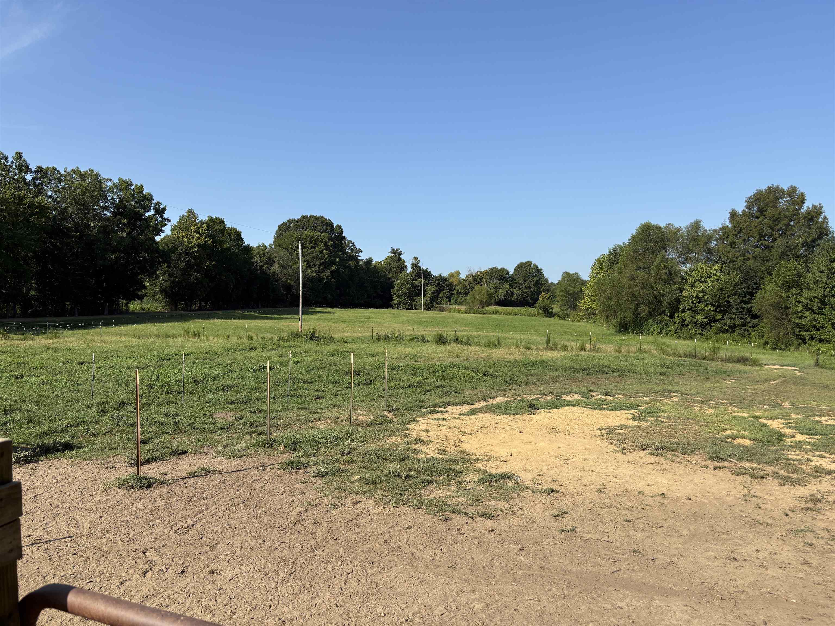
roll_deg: +0.2
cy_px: 313
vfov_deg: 53.1
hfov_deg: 67.3
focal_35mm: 26
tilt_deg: +0.6
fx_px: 627
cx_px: 418
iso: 50
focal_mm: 5.96
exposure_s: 1/3125
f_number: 1.6
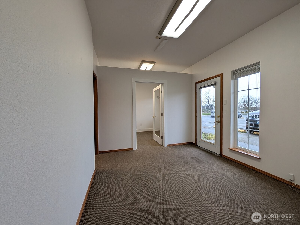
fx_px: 113
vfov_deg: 89.9
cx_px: 150
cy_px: 112
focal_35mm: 13
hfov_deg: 106.2
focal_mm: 1.54
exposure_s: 1/120
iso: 82
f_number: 2.2
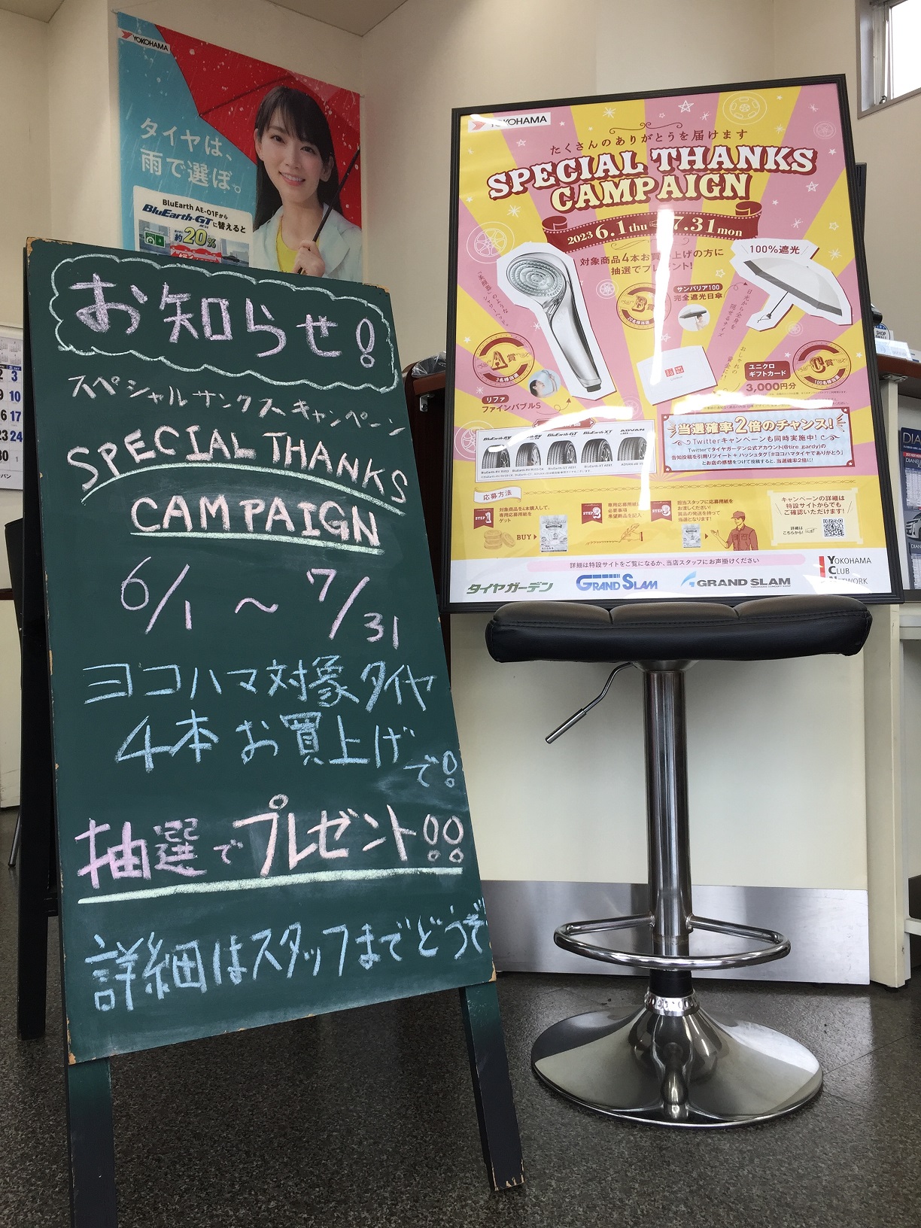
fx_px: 1029
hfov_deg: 48.2
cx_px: 460
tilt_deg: +0.7
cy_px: 614
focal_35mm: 29
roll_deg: +1.3
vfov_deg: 61.7
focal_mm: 4.15
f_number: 2.2
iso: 32
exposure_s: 1/120
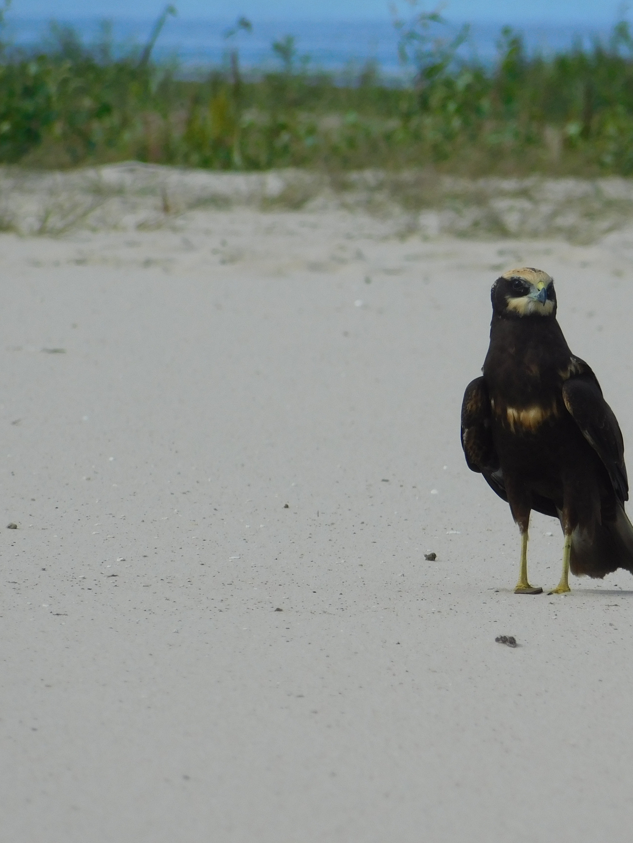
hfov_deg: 1.6
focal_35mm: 916
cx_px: 471
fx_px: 22335
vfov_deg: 2.2
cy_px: 421
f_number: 6.2
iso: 125
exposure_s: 1/500
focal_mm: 121.8
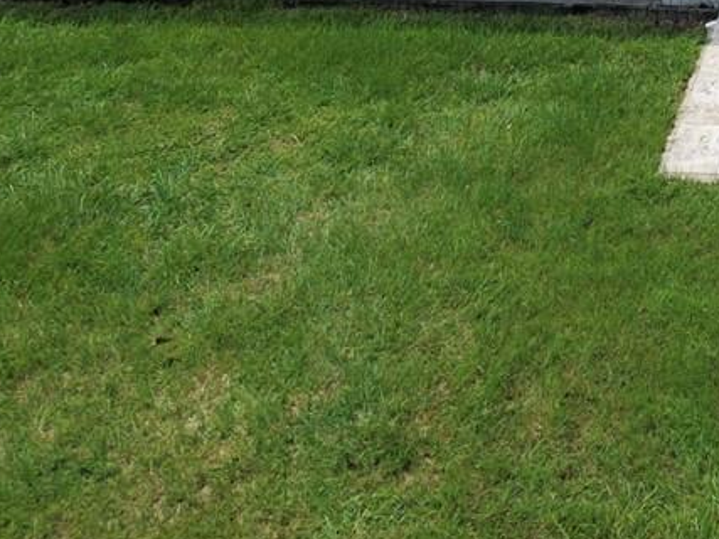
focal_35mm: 60
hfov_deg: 29.6
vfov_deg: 19.1
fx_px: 1246
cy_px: -408
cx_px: 754
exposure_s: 1/1250
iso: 100
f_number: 2.2
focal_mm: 3.05
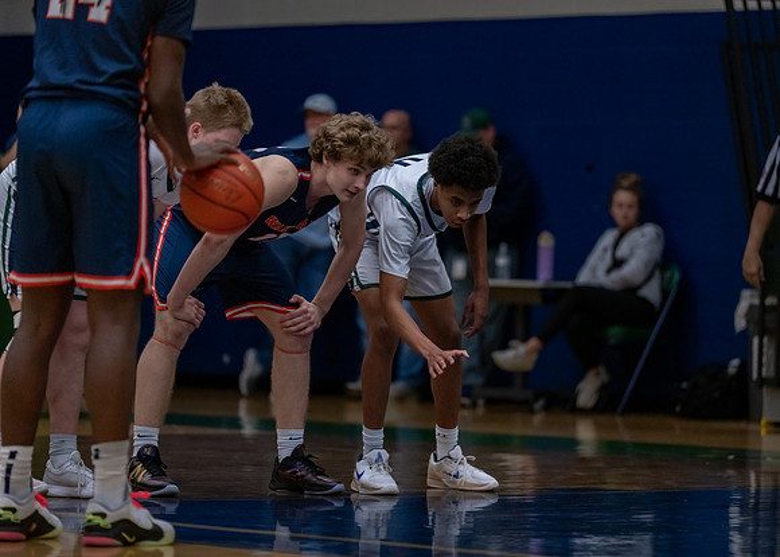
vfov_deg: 7.0
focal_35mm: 206
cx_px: 390
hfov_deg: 9.8
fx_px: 4572
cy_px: 278
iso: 2500
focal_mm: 197
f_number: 2.8
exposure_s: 1/1000
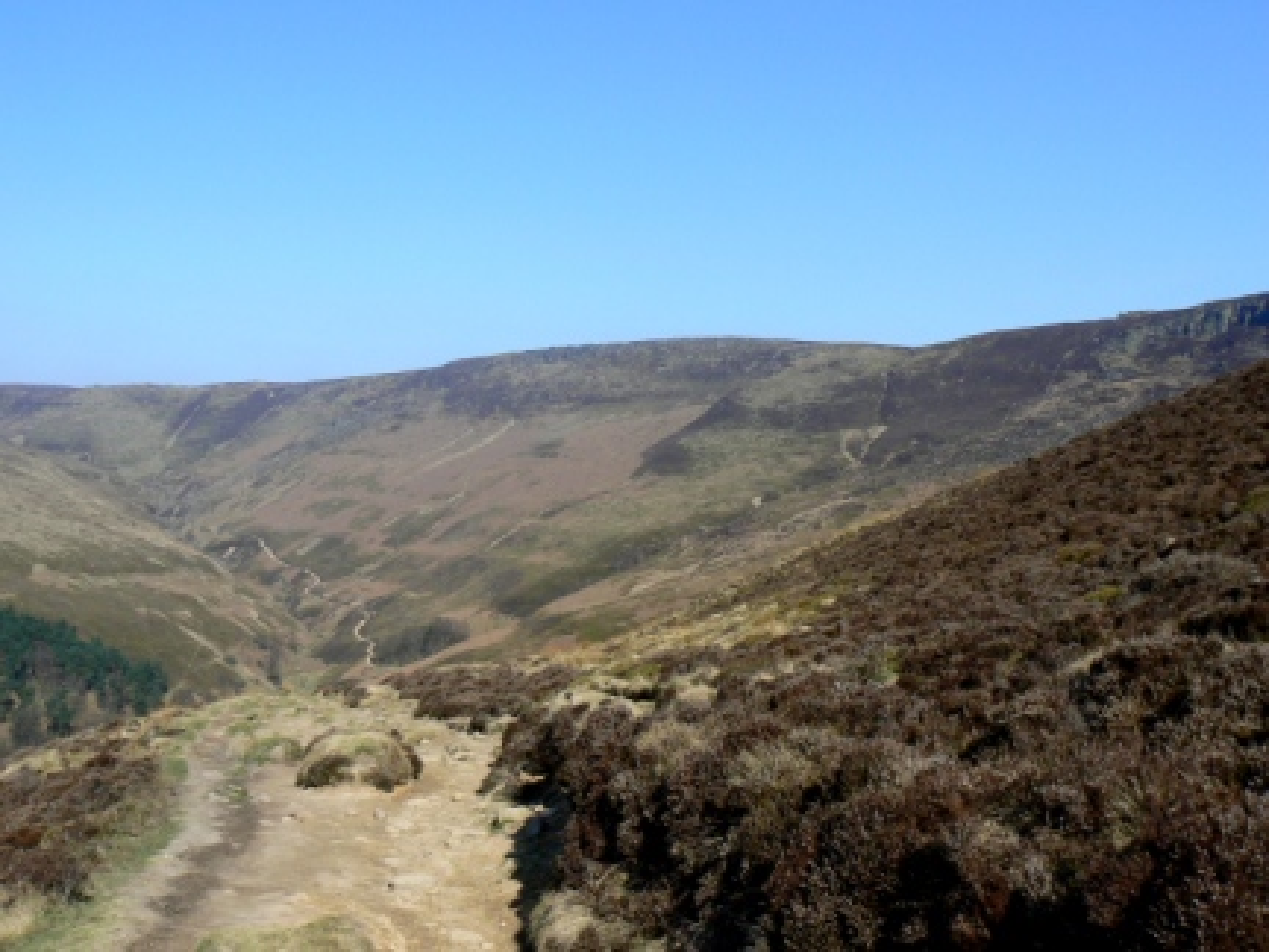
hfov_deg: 51.4
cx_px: 634
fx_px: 1320
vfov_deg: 39.7
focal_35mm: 36
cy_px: 476
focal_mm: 6
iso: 80
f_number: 7.1
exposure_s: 1/400
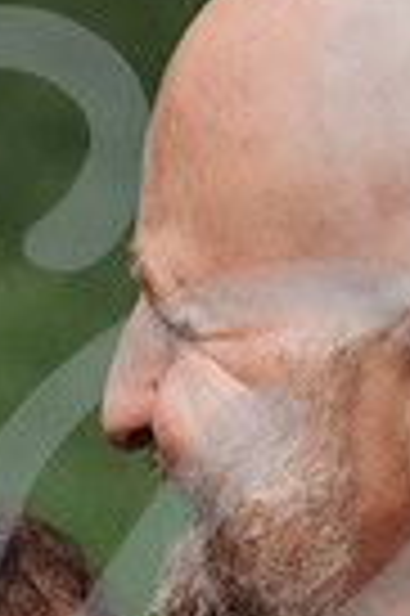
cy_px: 764
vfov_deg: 11.0
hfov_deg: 7.4
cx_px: -117
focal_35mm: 184
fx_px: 3151
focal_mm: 56
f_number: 2.8
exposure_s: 1/200
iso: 200
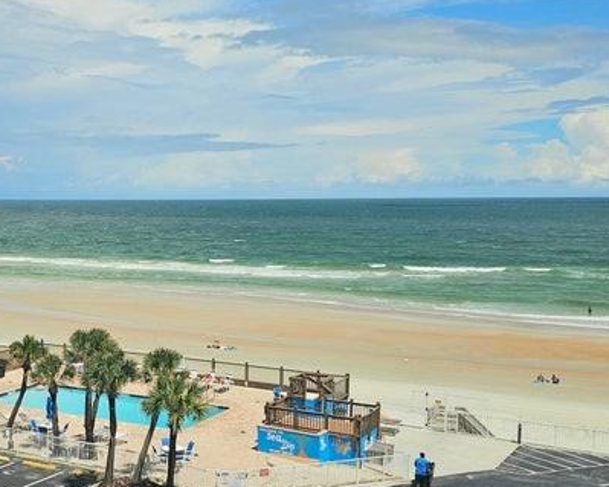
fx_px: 865
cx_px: 167
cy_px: 298
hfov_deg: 38.0
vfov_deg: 31.3
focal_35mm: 48
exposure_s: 1/1667
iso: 10
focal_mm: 6.3
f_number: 1.7
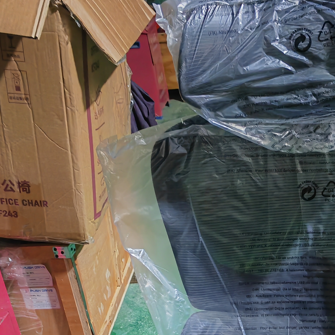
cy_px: 393
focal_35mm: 63
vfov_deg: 24.9
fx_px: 690
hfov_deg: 26.2
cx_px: 315
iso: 1250
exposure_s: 1/50
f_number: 1.8
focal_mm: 5.53
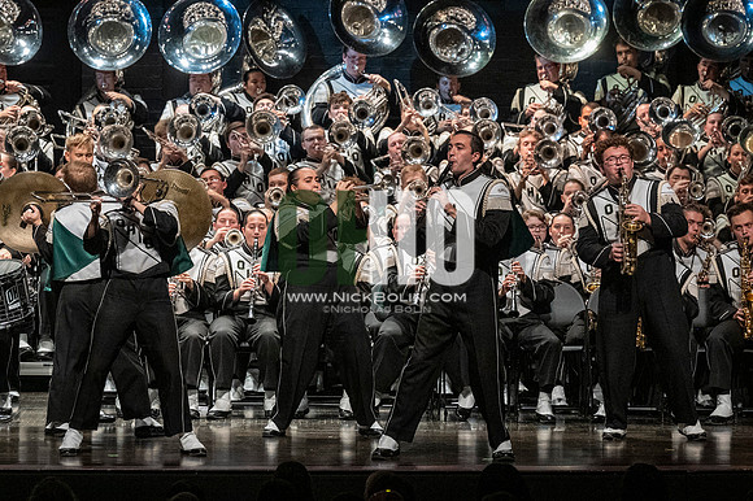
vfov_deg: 6.3
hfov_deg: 9.5
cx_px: 376
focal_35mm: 217
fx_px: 4536
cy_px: 250
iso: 4000
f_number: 4
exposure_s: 1/500
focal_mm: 145
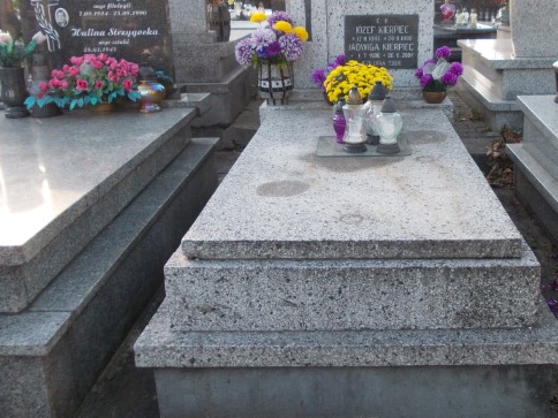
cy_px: 168
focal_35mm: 37
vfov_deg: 38.5
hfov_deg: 49.5
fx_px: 596
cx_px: 356
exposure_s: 1/250
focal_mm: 4
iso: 125
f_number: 2.7
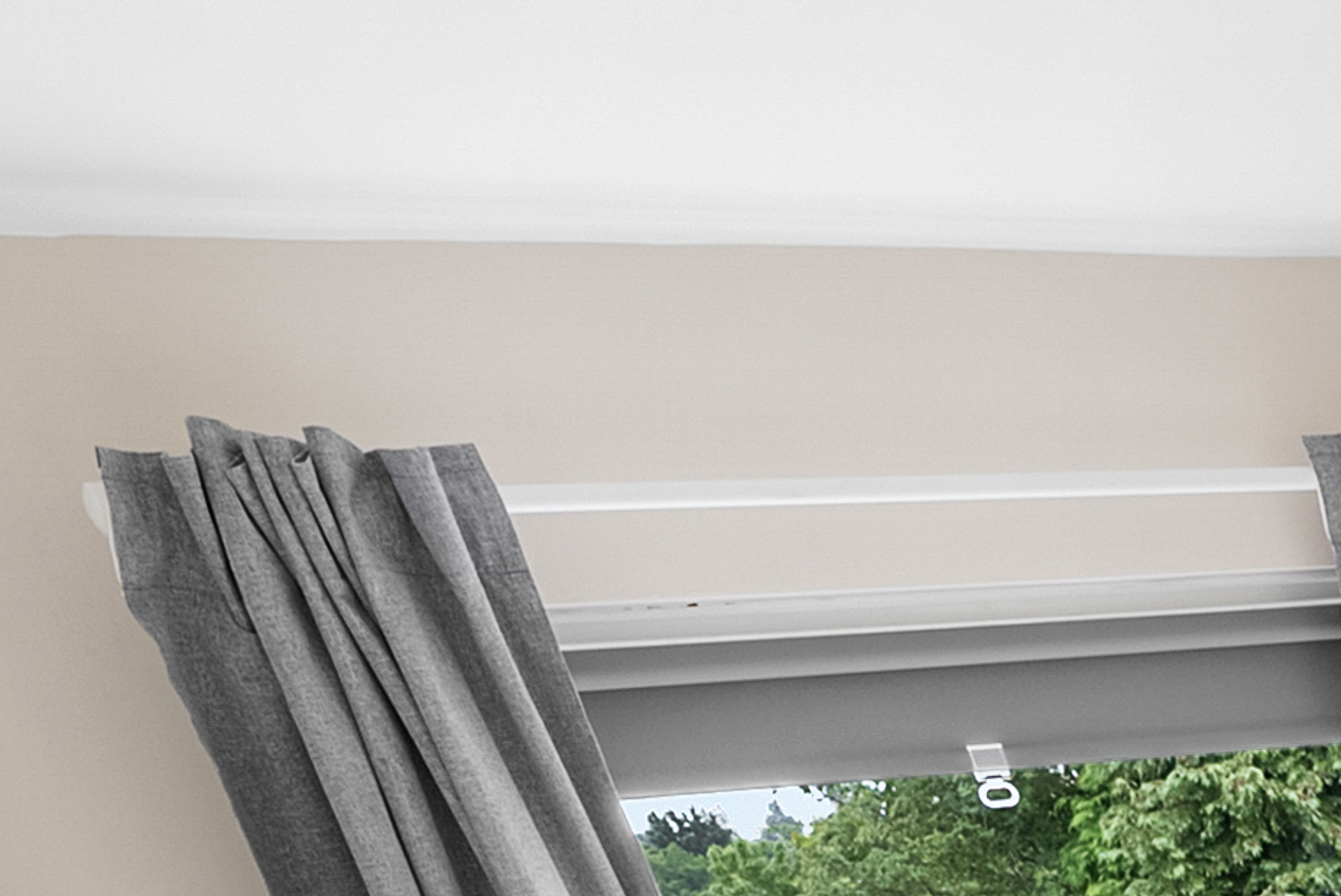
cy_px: 1965
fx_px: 2385
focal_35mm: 64
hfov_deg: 21.2
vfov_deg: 15.3
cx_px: 2410
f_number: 8
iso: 500
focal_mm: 14
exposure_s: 1/6
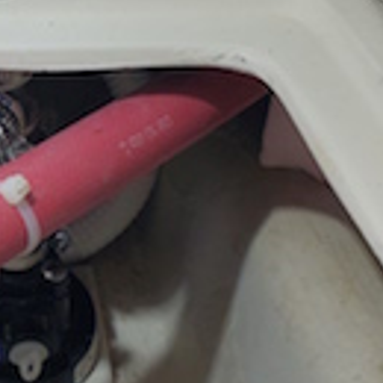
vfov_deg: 20.2
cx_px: -121
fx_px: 1064
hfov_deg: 18.9
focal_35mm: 85
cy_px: 88
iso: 64
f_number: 2.4
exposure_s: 1/120
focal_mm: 4.3
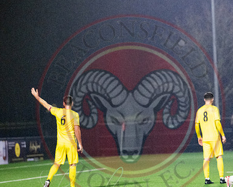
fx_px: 1387
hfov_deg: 9.6
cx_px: 180
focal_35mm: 201
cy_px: 135
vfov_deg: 7.7
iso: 8000
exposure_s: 1/1000
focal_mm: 110
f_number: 2.8
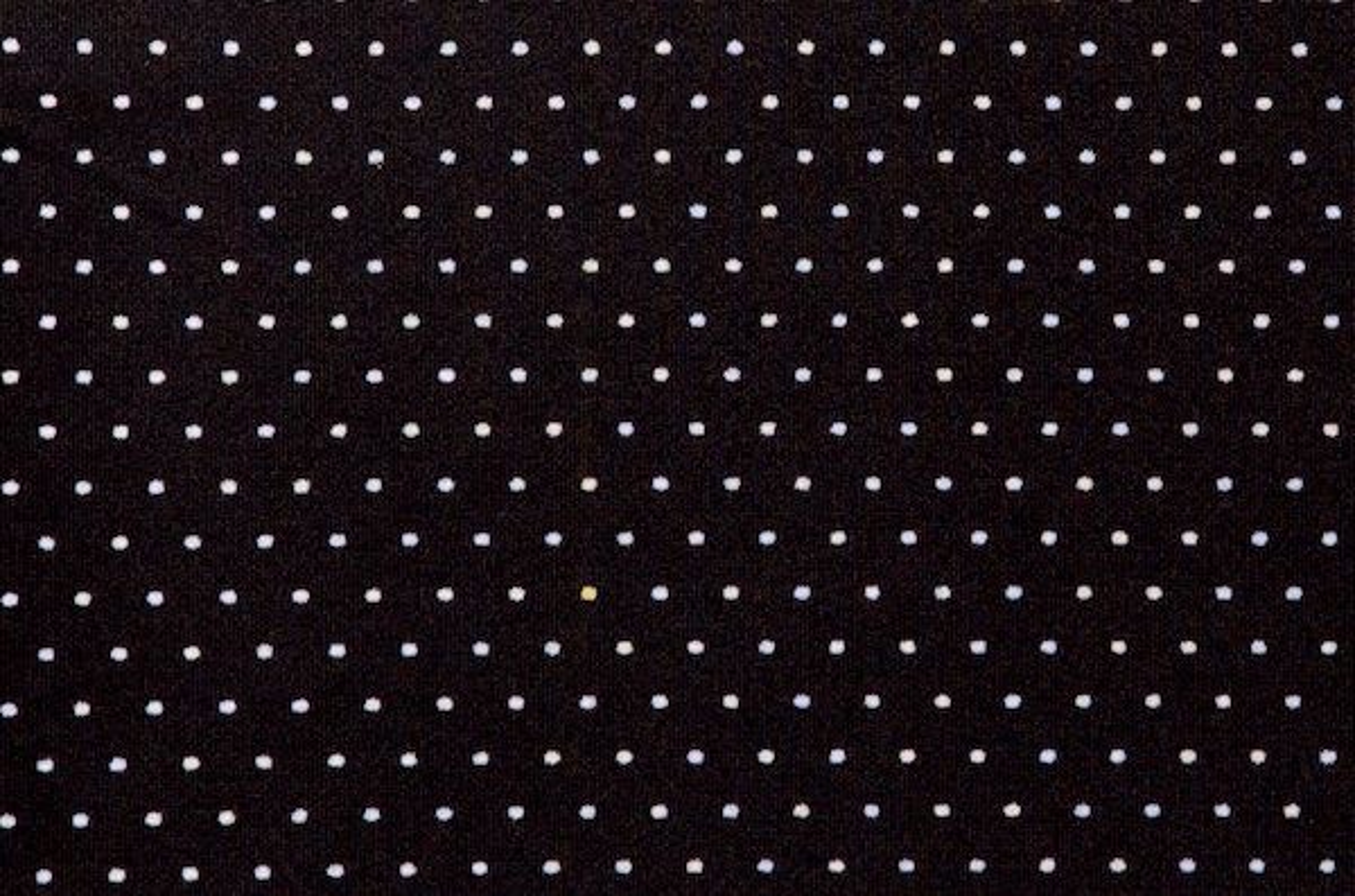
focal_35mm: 150
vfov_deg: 9.1
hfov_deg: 13.7
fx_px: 5632
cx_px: 678
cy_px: 448
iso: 200
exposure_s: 1/250
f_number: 11
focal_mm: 100
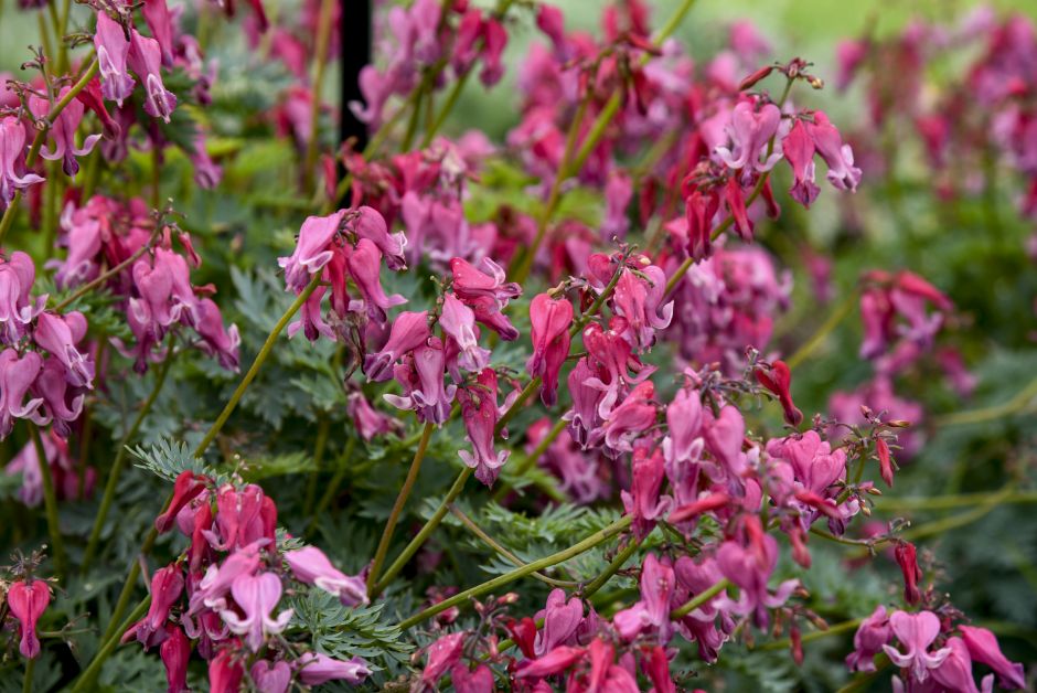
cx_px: 518
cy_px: 346
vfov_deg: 11.4
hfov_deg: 17.1
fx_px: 3459
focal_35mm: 120
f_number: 8
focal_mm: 120
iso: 220
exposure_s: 1/250
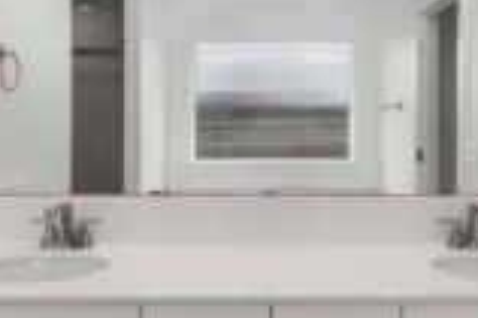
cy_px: 129
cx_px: 257
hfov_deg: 50.7
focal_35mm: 38
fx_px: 504
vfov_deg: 34.9
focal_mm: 15
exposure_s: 1/60
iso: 80
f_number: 11
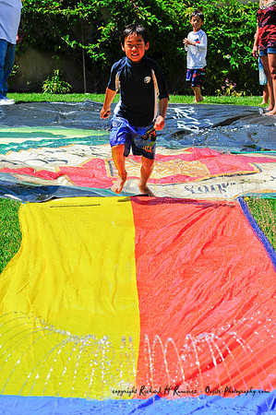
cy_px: 208
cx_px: 138
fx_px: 1210
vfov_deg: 19.5
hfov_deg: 13.0
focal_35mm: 105
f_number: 7.1
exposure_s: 1/800
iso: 200
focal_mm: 70
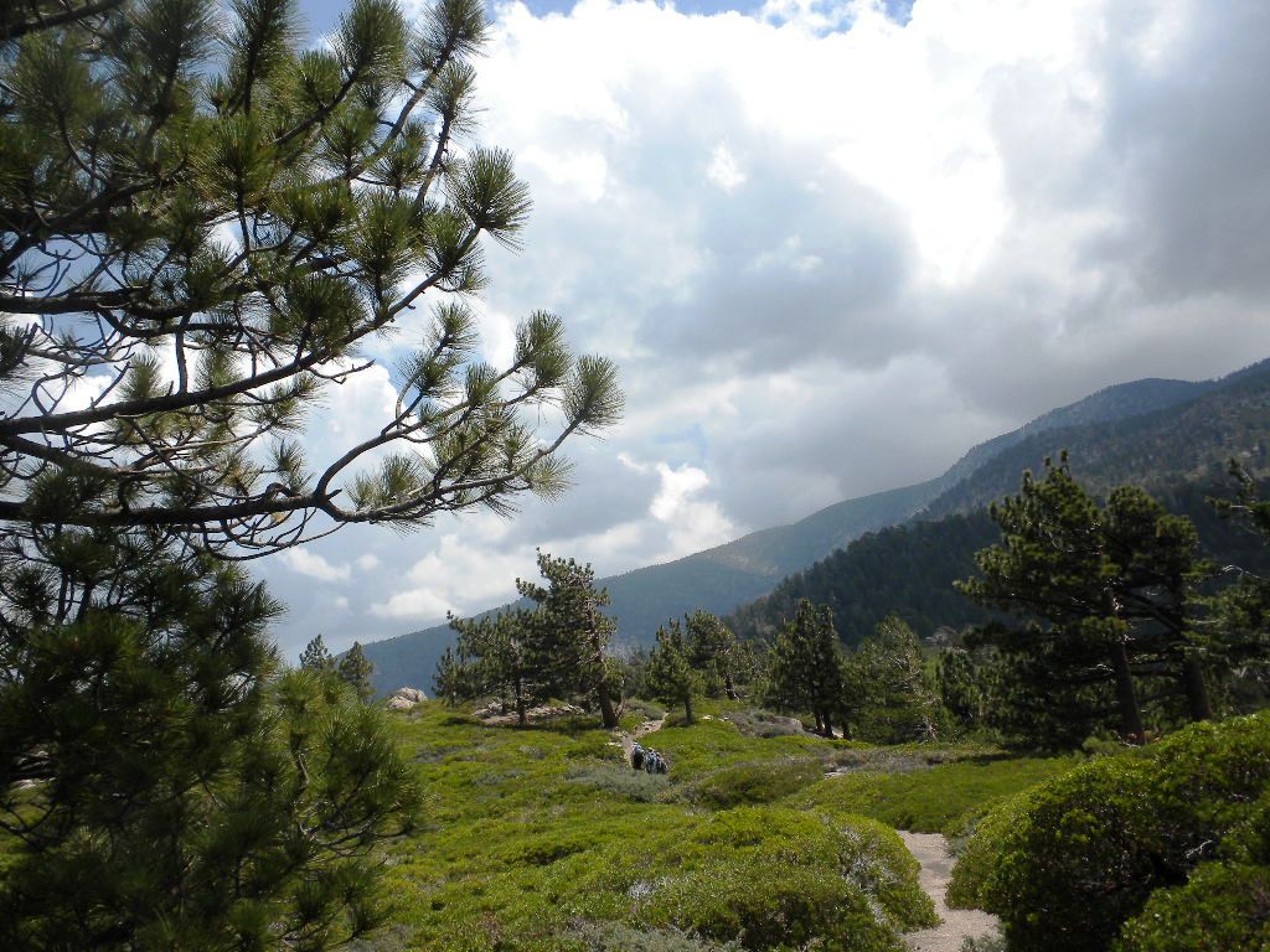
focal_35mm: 37
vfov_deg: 38.7
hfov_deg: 50.1
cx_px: 635
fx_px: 1357
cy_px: 476
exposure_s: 1/130
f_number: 10
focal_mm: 6.6
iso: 64
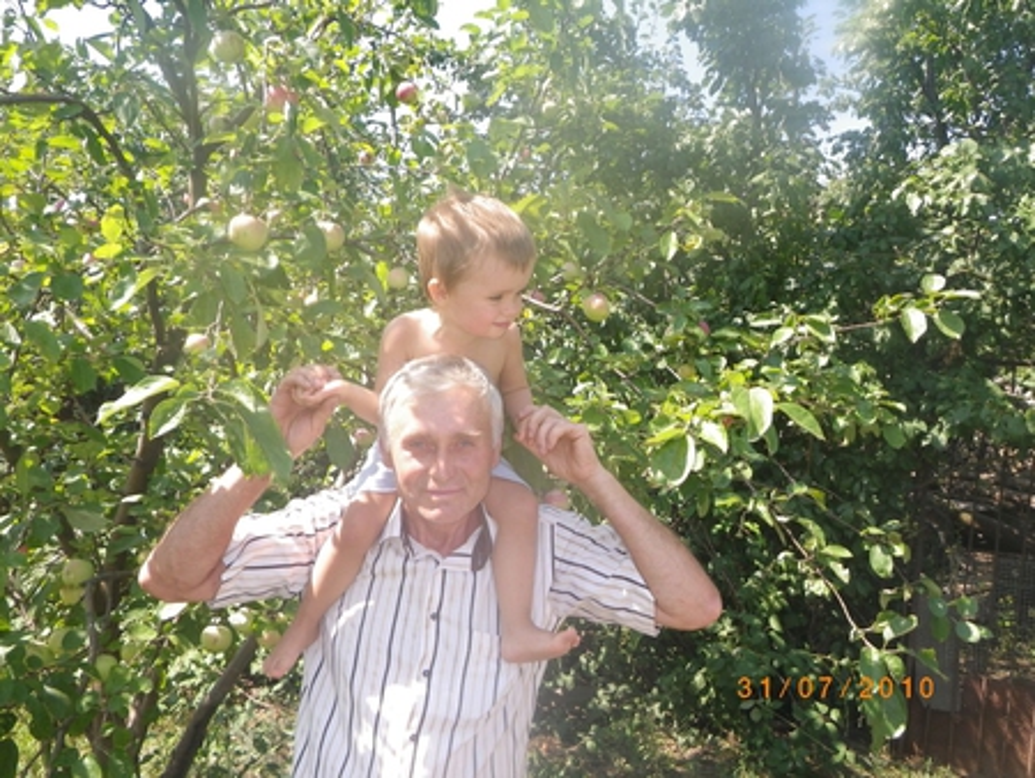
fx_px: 838
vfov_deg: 49.8
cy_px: 389
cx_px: 518
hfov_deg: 63.4
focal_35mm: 28
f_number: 3.5
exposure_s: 1/200
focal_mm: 5
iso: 80
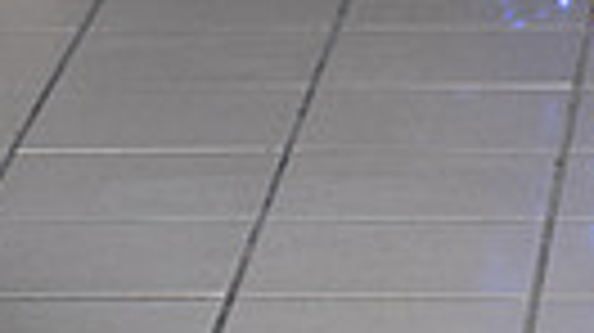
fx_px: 5886
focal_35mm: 374
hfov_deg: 5.8
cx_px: 652
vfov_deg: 3.2
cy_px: -612
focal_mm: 105
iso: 1250
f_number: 5.6
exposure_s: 1/160
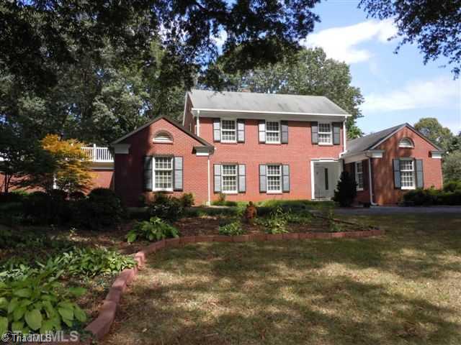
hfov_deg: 63.4
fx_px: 373
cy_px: 172
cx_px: 230
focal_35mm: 28
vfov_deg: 49.7
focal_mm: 5
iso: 100
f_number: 3.7
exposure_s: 1/400
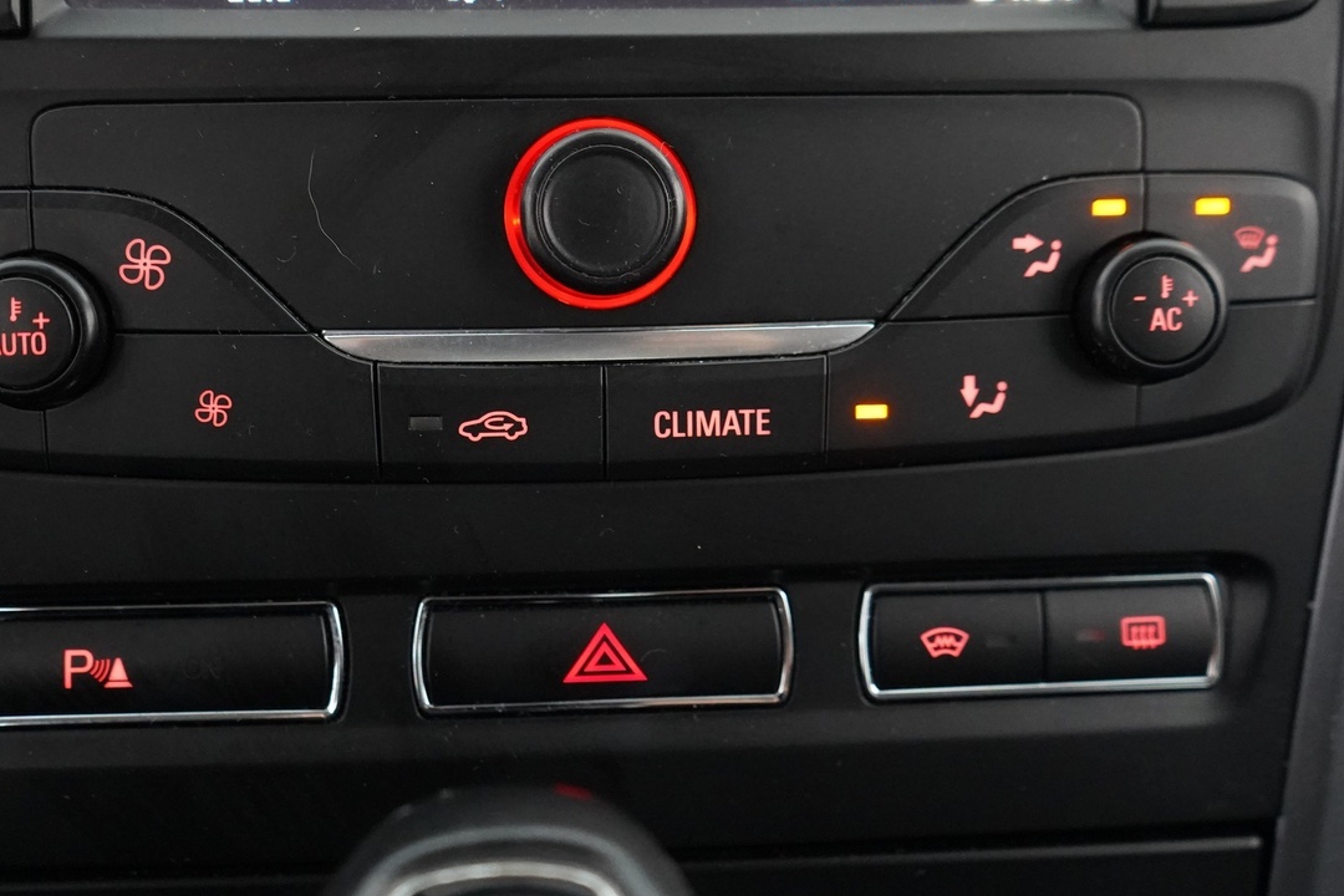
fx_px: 1568
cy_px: 307
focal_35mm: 42
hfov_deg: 46.3
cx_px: 599
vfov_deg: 31.7
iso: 8000
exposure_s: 1/40
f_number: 3.5
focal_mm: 28
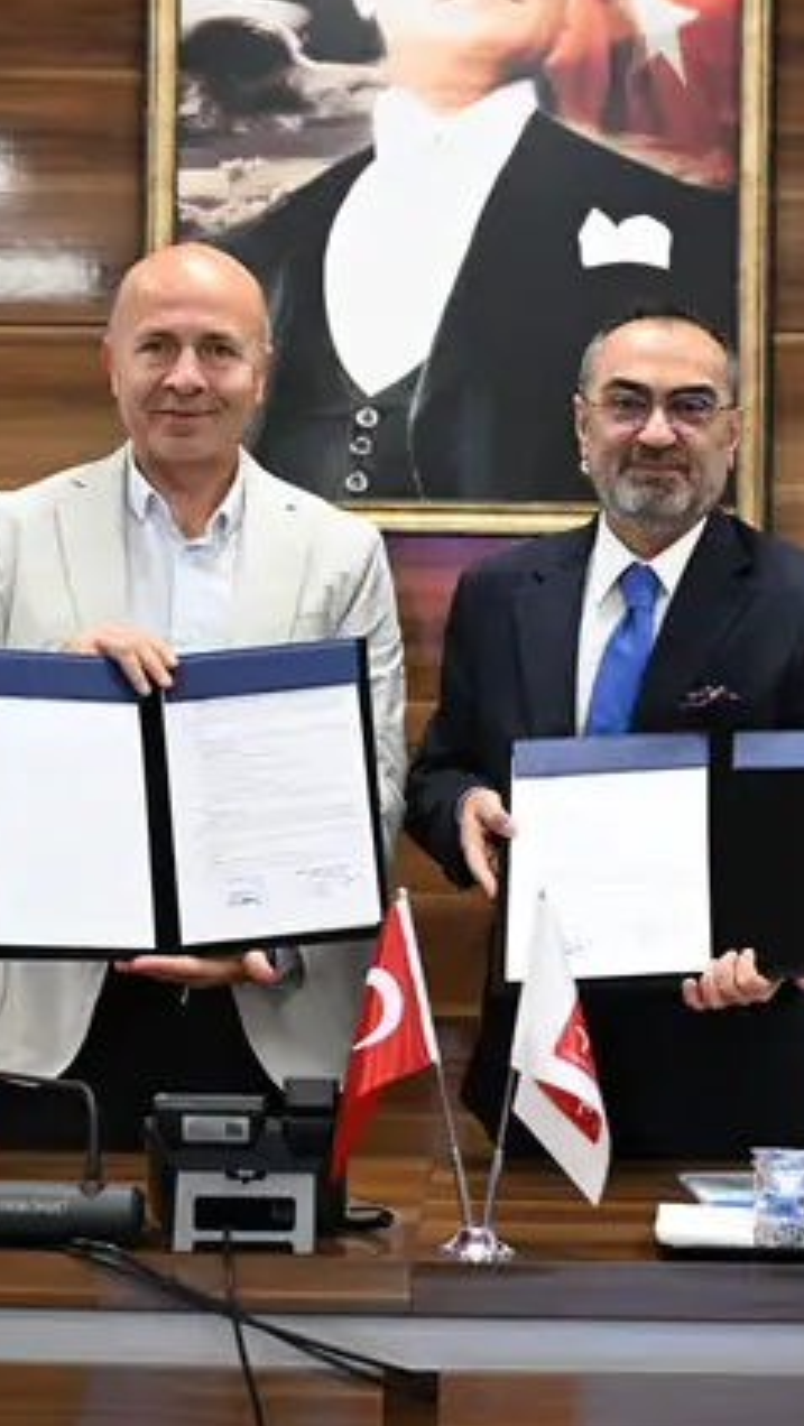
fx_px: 3784
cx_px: 464
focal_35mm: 100
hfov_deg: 12.1
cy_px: 572
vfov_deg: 21.3
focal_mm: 45
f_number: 2.8
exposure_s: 1/500
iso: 3200
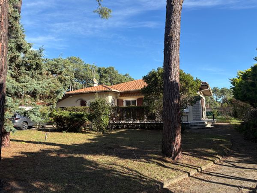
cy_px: 96
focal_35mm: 26
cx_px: 128
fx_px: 193
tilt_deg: +4.7
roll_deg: +2.2
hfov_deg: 67.3
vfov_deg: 53.1
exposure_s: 1/1626
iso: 50
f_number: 1.6
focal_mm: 5.96
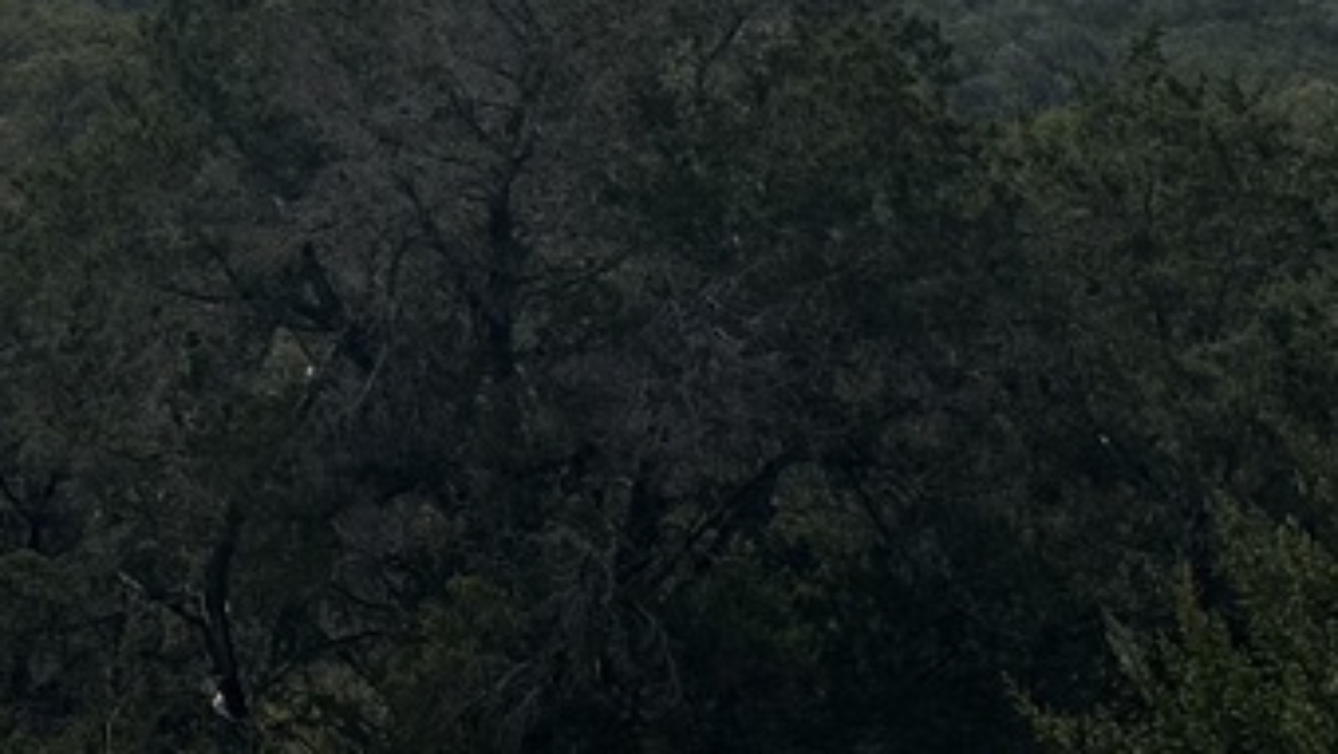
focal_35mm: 111
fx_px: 3940
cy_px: -778
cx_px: -154
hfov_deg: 18.5
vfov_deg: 10.1
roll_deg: +0.3
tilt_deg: +10.6
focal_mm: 6.86
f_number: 1.78
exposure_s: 1/22727
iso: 64
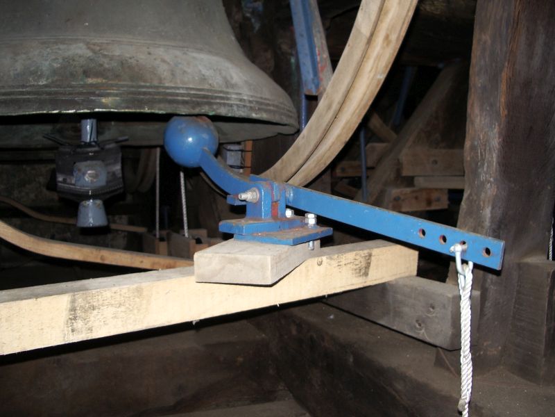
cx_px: 278
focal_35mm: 35
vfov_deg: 40.7
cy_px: 208
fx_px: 561
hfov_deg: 52.6
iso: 100
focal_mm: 5.8
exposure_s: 1/40
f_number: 2.6
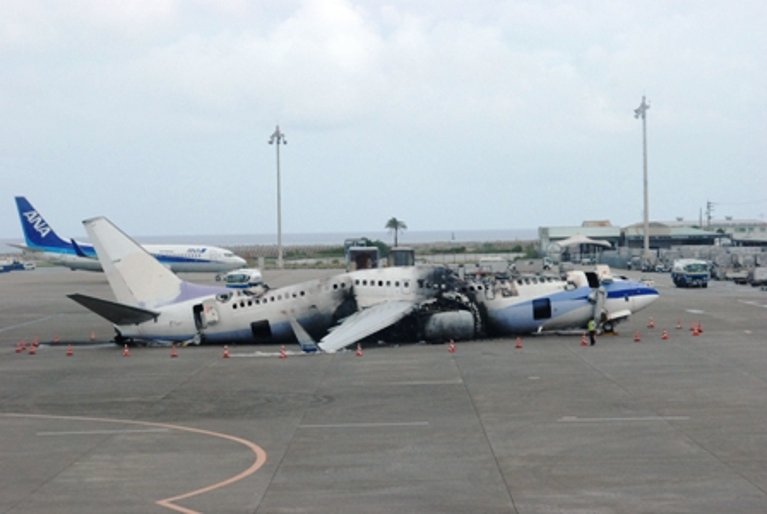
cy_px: 257
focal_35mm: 128
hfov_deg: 16.1
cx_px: 384
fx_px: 2720
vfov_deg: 10.8
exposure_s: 1/1250
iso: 1000
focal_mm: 85
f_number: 9
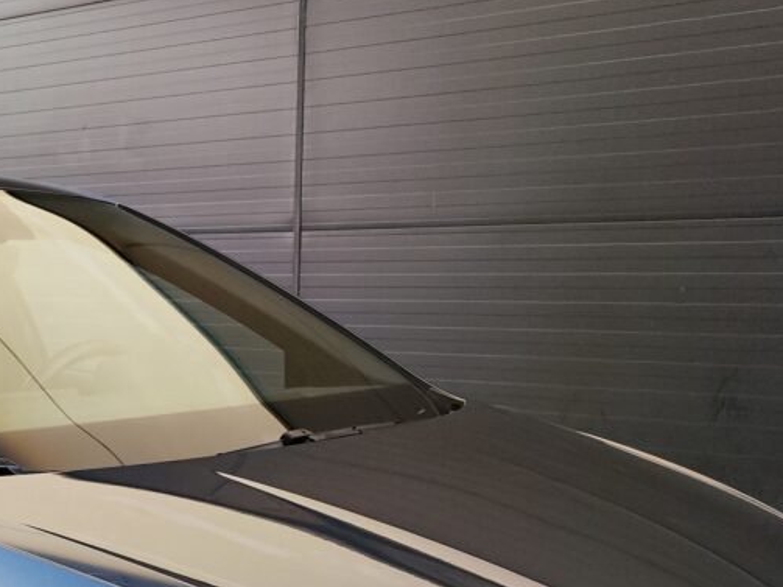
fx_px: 1447
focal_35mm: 64
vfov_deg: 21.1
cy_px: 733
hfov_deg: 29.4
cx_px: 134
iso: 101
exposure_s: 1/100
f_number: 1.69
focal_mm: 7.01
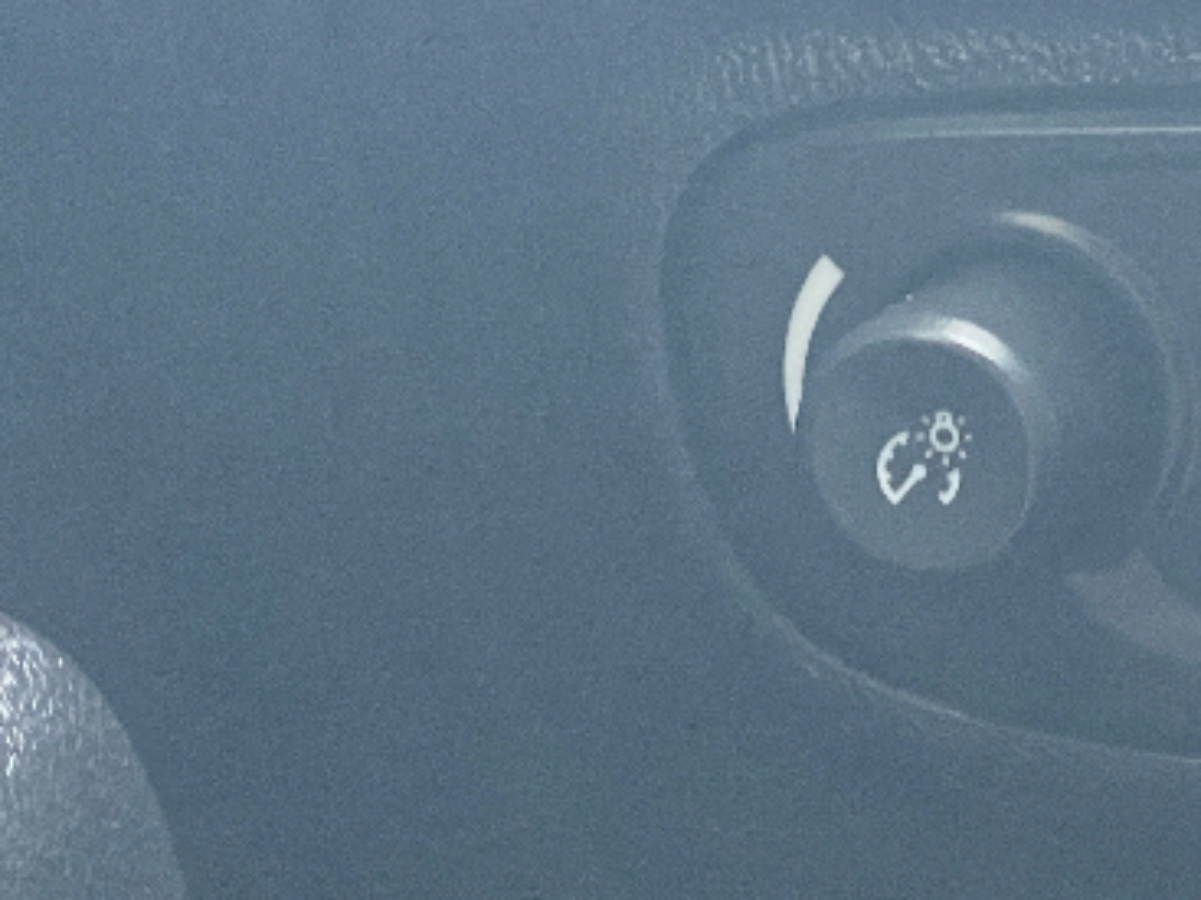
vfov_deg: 10.2
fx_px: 5029
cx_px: 1610
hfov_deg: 13.1
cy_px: 386
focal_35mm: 145
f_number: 2
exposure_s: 1/60
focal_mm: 6
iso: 320
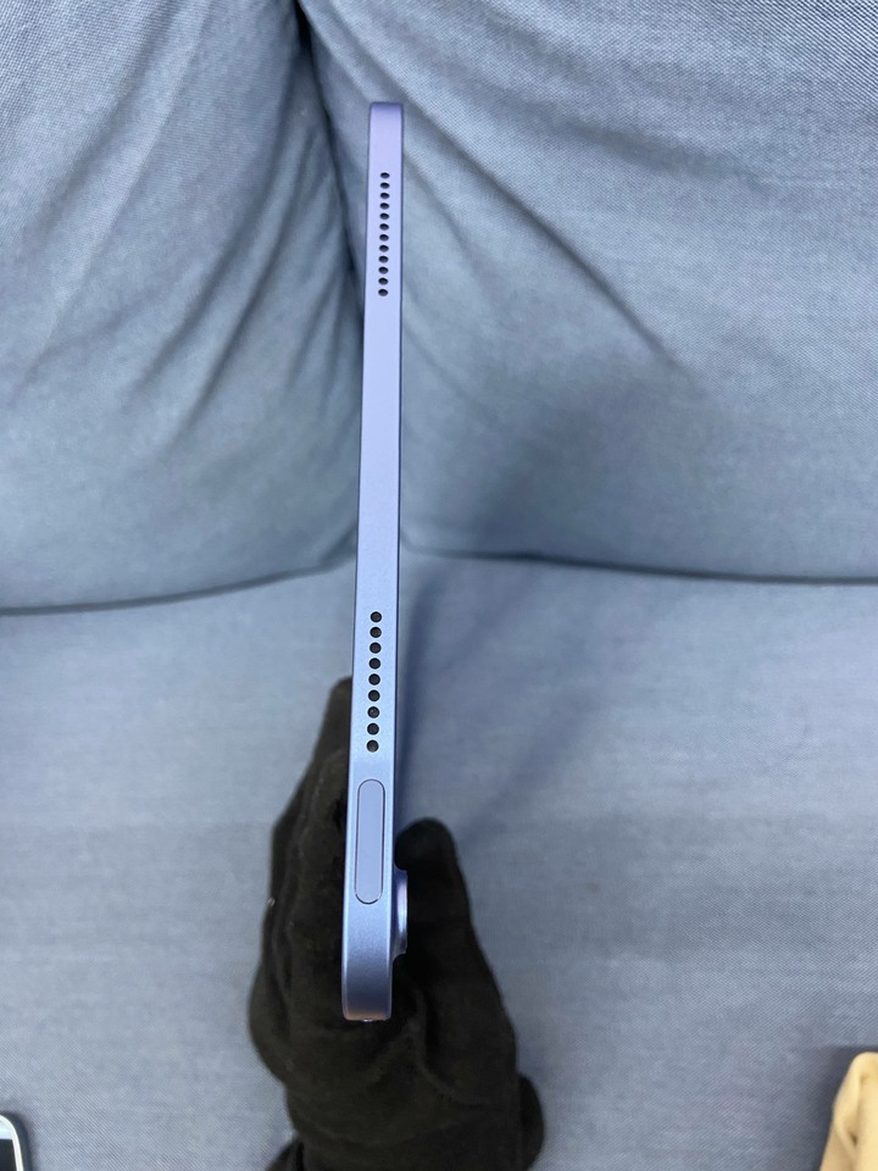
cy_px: 586
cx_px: 439
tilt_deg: -60.2
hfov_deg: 53.1
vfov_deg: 67.3
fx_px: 879
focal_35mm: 26
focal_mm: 4.25
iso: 200
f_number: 1.8
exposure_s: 1/60
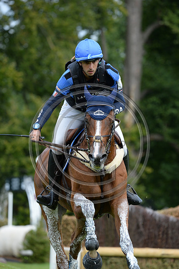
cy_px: 134
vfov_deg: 6.7
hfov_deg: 4.4
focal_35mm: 310
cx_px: 90
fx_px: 2315
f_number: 6.3
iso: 800
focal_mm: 310
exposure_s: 1/1000
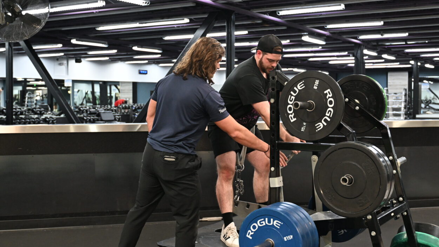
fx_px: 524
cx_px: 219
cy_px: 116
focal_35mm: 45
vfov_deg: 26.5
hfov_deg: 45.5
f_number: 2.8
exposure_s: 1/250
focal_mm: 28
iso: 2800
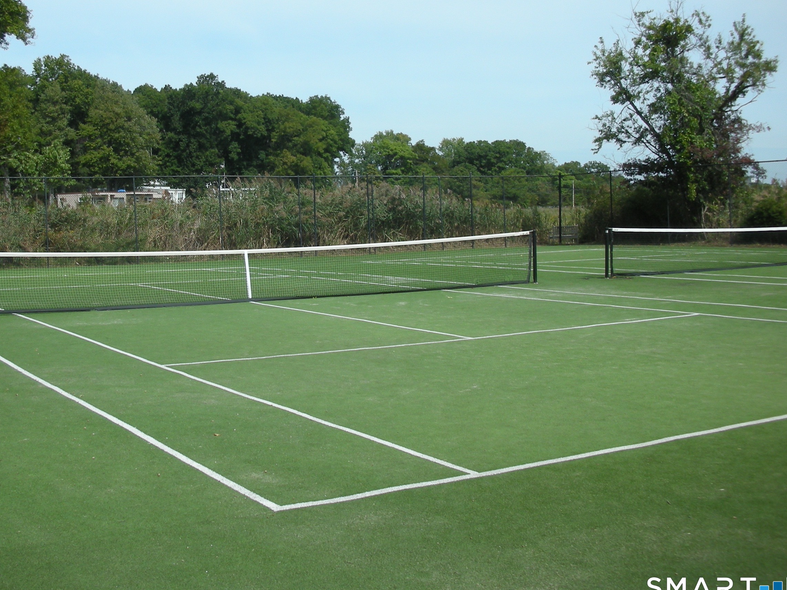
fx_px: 1069
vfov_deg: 30.7
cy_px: 209
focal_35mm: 47
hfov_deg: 40.0
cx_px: 276
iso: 51
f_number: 7.9
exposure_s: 1/126
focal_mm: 5.8
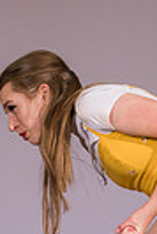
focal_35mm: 396
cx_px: 46
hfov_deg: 3.5
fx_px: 2584
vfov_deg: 5.1
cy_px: 385
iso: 500
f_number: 2.8
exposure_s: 1/500
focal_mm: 117
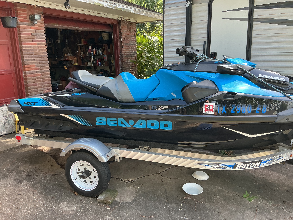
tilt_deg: -12.4
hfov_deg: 61.7
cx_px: 146
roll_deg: +2.3
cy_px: 110
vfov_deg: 48.2
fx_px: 245
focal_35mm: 29
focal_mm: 3
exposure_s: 1/120
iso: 20
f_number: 1.8
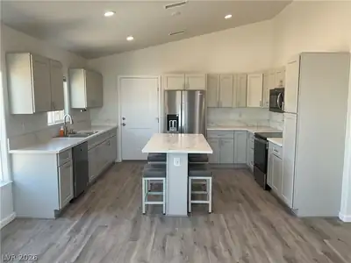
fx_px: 294
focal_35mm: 29
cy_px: 132
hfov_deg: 61.7
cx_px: 176
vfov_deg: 48.2
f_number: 1.8
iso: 64
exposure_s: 1/120
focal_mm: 3
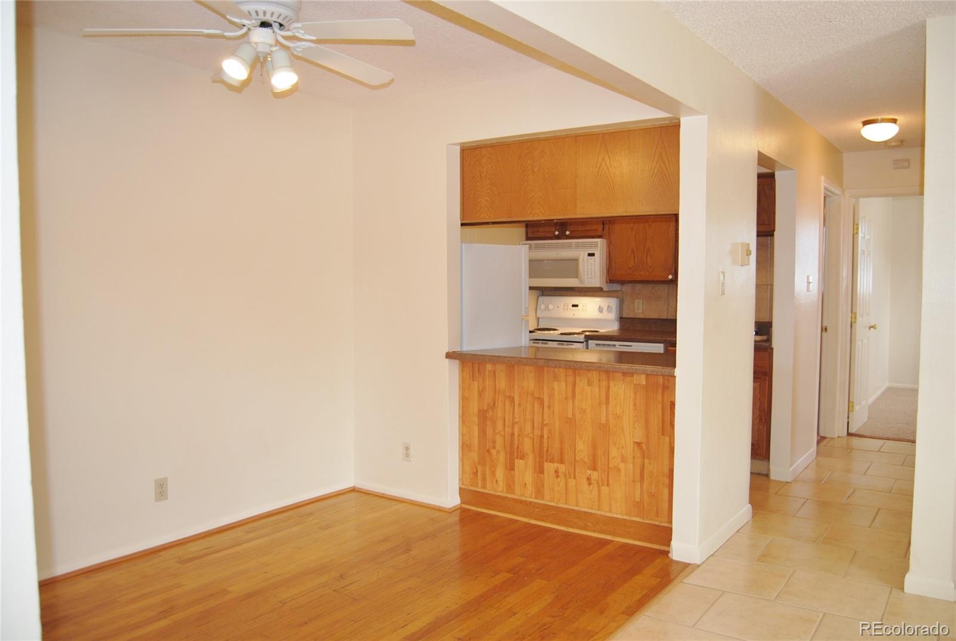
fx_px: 718
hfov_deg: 67.3
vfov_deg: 48.1
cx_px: 478
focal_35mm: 27
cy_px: 320
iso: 200
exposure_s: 1/80
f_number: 3.5
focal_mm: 18
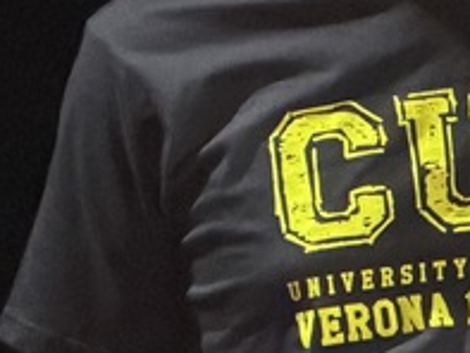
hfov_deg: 3.8
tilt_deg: +1.2
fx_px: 7065
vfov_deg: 2.9
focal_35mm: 520
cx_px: -491
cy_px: 155
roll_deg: -0.2
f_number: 2.8
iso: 1600
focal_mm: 16.89
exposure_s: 1/33
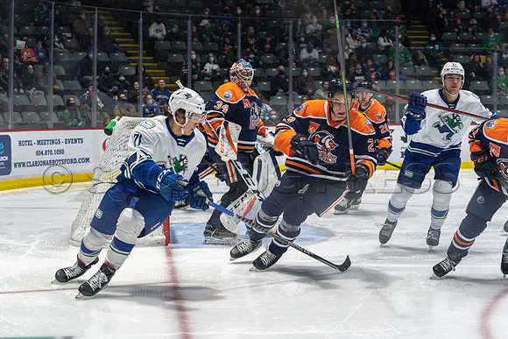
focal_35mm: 71
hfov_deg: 28.4
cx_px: 254
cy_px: 170
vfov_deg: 19.1
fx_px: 1005
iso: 1600
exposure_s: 1/640
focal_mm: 70
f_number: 5
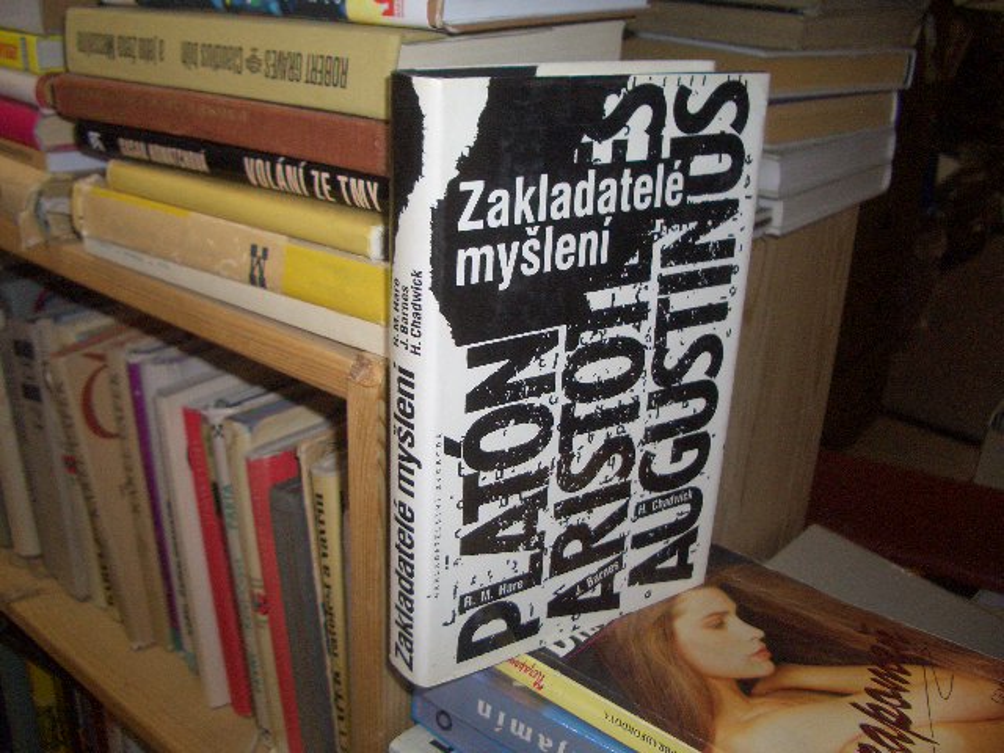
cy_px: 376
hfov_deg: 52.6
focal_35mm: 35
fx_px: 1015
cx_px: 502
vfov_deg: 40.7
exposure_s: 1/60
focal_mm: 5.8
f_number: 2.6
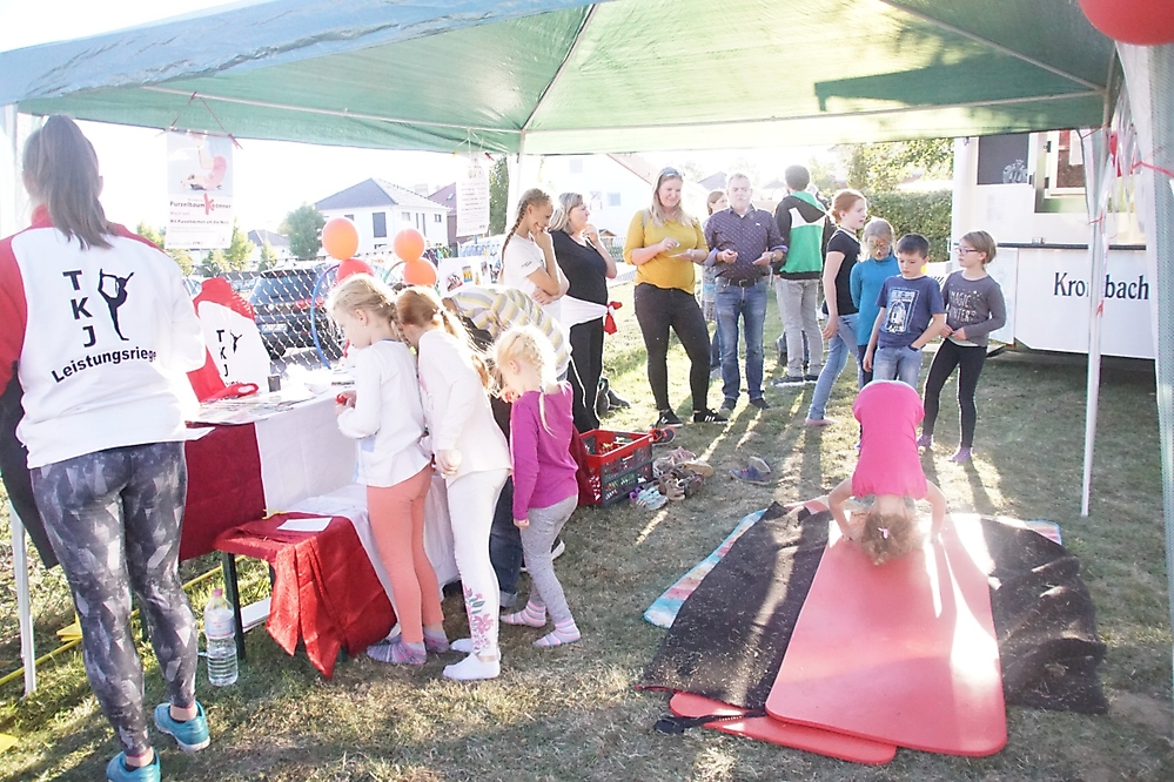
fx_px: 1370
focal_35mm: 42
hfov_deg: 46.4
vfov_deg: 31.9
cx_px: 587
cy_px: 391
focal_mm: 28
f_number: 4.5
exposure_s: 1/4000
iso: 6400
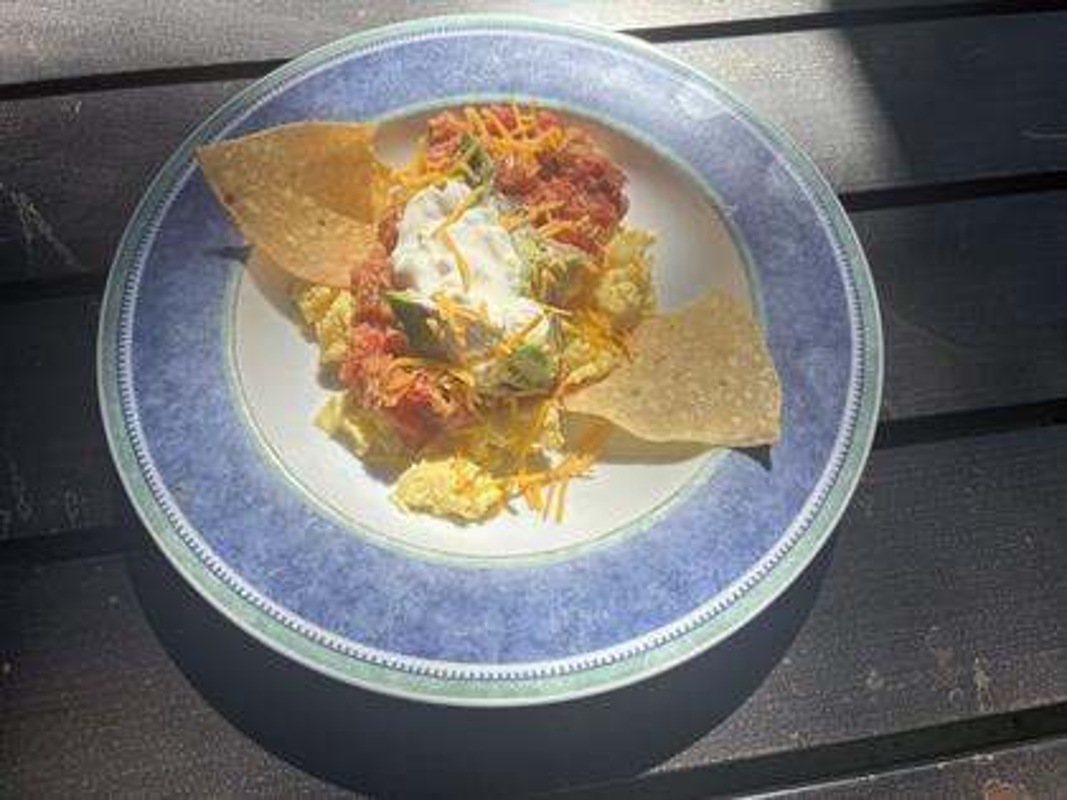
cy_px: 400
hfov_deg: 67.3
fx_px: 801
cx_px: 534
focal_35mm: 26
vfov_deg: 53.1
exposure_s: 1/3106
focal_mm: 5.96
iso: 50
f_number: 1.6
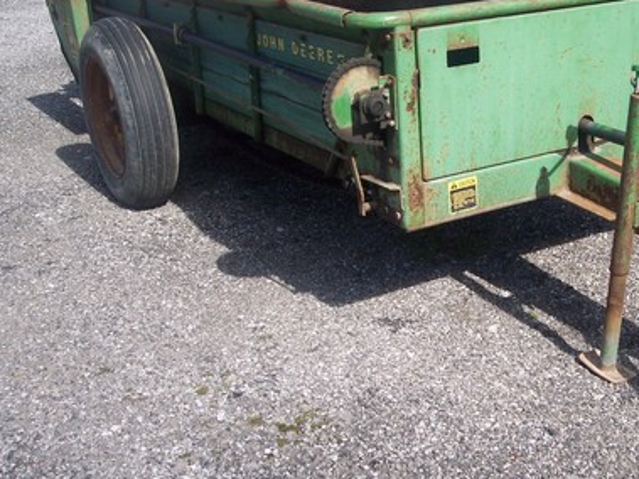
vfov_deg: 25.9
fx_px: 1033
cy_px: 143
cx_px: 430
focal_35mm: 56
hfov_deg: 34.0
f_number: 4
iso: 100
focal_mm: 8
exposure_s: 1/750
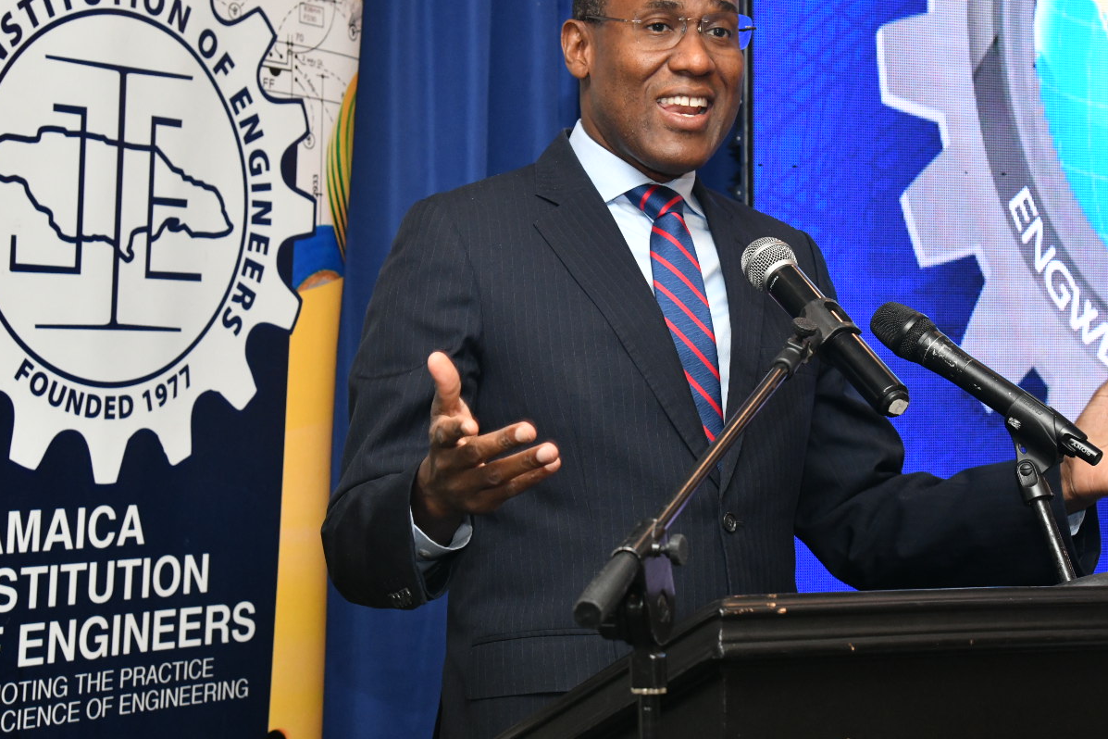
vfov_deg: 15.5
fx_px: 2708
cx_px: 592
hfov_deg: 23.1
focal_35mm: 88
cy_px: 276
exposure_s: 1/160
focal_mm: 65
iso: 2500
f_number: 6.3
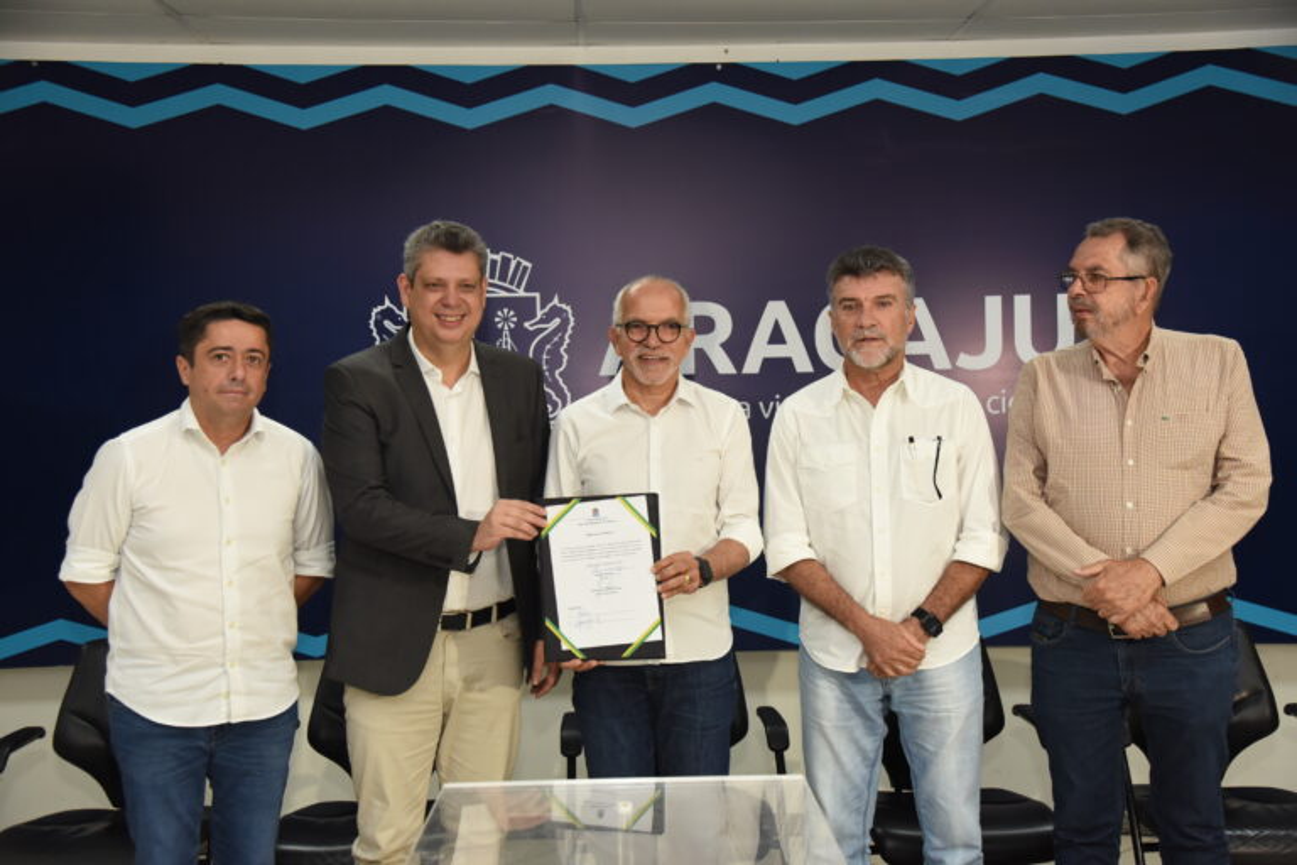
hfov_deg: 48.5
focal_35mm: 40
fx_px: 1441
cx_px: 648
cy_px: 432
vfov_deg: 33.4
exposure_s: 1/250
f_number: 5
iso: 2000
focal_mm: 40
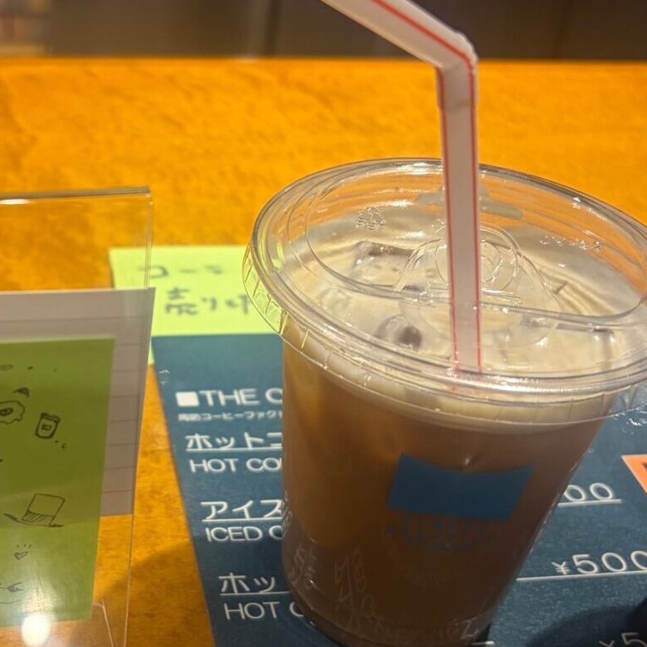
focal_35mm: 38
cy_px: 355
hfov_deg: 41.8
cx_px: 125
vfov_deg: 43.8
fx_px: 804
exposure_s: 1/60
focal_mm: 5.96
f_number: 1.6
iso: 100
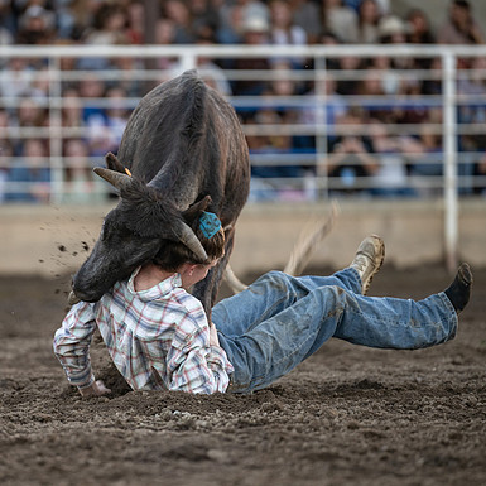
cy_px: 326
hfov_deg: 5.0
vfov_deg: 5.0
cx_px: 127
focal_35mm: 349
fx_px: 5544
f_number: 2.8
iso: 400
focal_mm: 200
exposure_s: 1/200
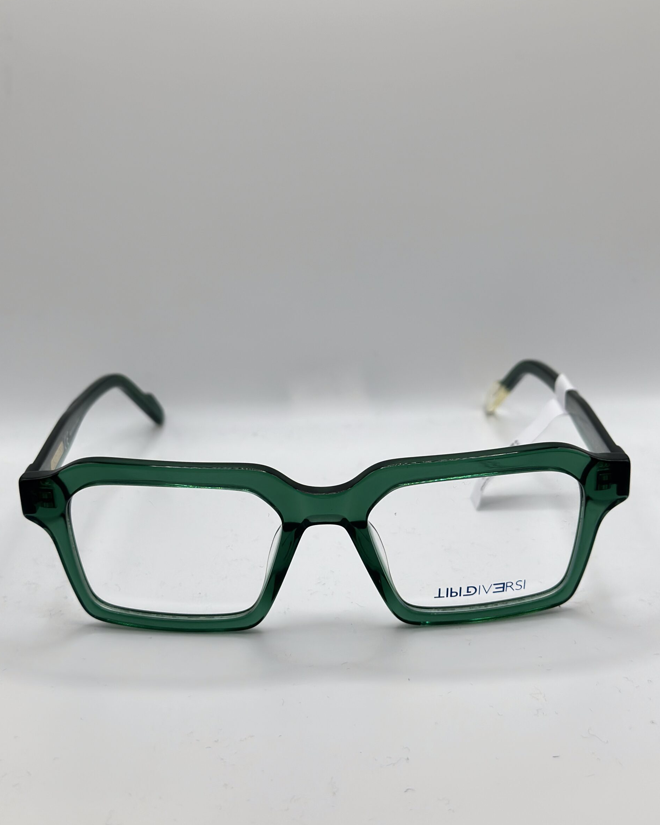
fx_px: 1245
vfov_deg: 36.7
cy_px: 422
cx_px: 324
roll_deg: +0.0
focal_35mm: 51
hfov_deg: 29.7
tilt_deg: -31.8
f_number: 1.78
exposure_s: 1/734
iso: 80
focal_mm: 6.86
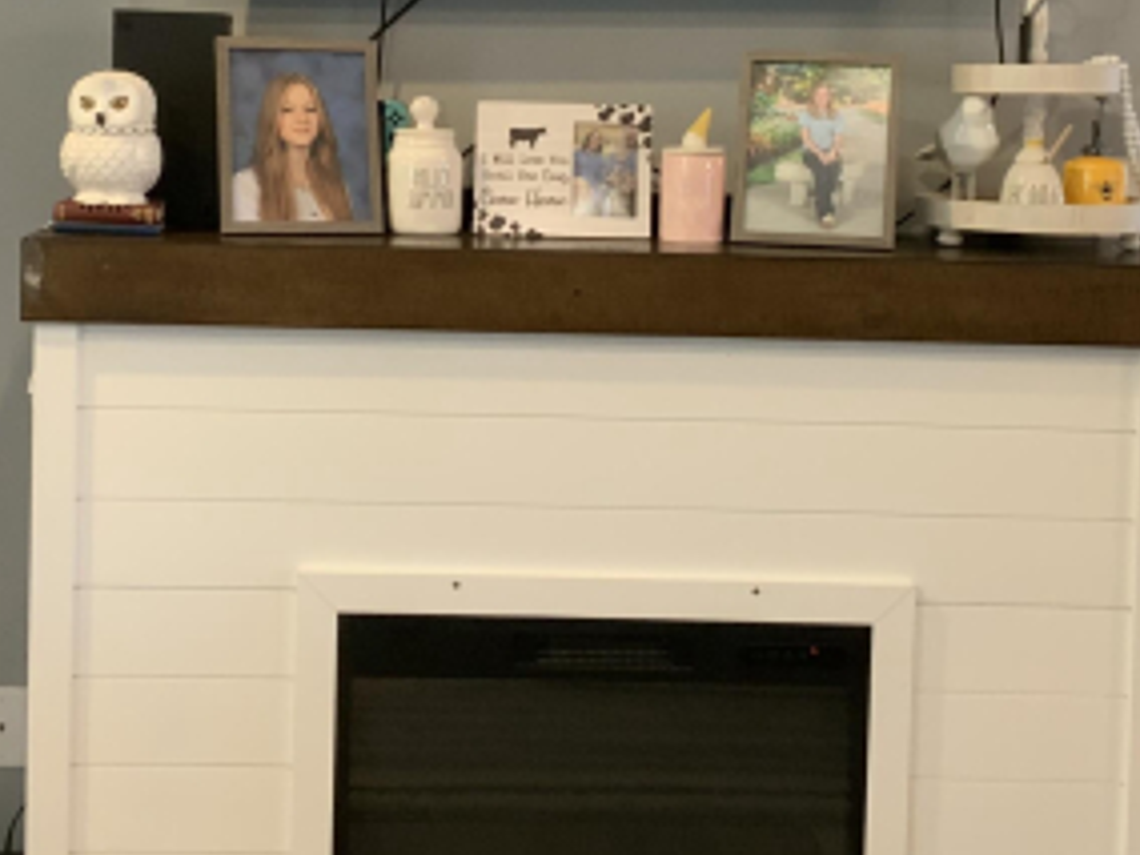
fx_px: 2239
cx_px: 552
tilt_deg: -5.1
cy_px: 185
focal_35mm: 68
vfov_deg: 21.4
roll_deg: -1.2
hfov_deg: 28.6
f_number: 1.8
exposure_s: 1/60
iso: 125
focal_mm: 3
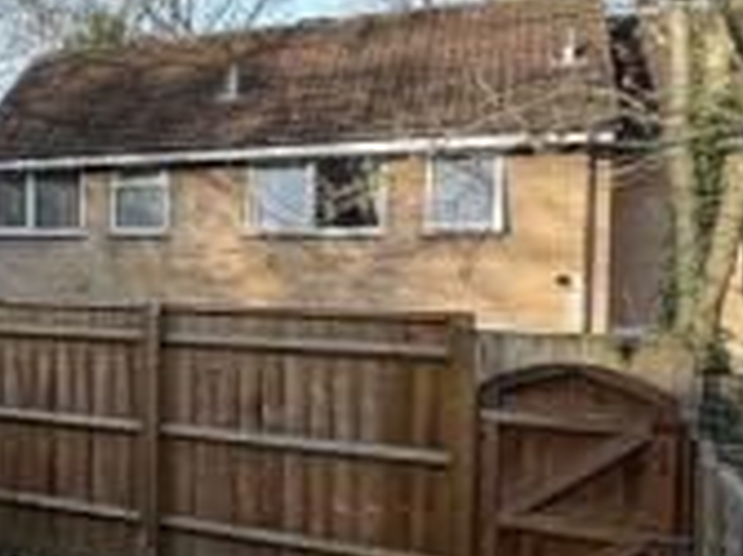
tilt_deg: -1.5
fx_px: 1051
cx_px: -323
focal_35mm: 49
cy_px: 274
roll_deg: +0.0
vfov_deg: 29.6
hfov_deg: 28.3
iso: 40
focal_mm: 2.22
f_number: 2.2
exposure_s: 1/531
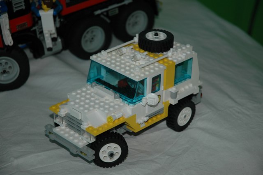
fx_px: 712
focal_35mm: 98
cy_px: 88
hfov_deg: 20.9
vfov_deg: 14.0
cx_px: 132
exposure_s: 1/60
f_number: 4.5
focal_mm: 65
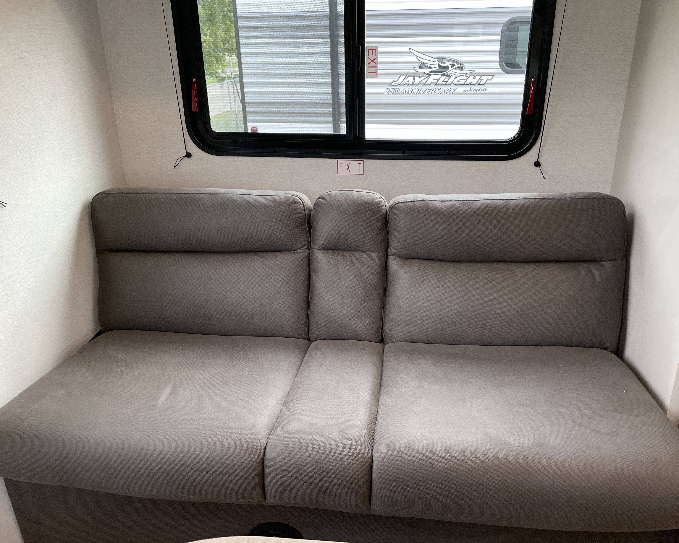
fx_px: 563
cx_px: 354
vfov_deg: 51.5
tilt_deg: -23.0
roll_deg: +1.4
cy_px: 274
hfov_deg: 62.2
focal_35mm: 28
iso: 125
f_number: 1.6
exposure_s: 1/115
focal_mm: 4.2
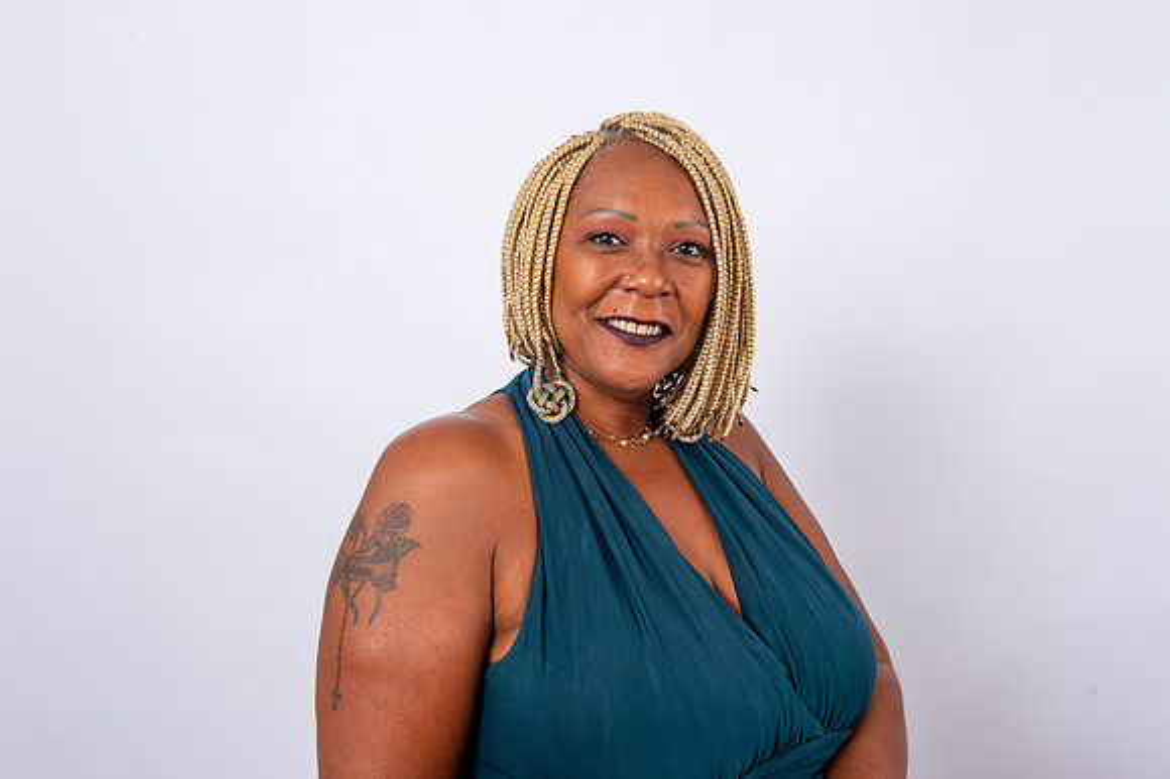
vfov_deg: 33.4
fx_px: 1299
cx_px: 585
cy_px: 390
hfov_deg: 48.5
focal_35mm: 40
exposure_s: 1/200
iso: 160
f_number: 8
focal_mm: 40
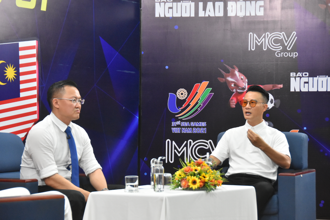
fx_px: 1031
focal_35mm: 112
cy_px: 110
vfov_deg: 12.2
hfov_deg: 18.2
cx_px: 165
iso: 3200
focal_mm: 75
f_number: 5
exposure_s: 1/125
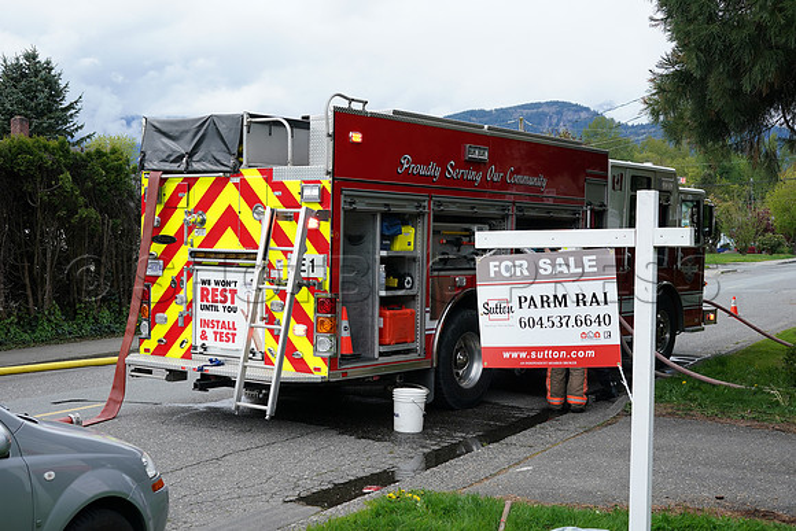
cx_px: 398
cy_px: 266
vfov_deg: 27.0
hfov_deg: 39.6
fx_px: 1106
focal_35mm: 50
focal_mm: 50
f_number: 7.1
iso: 500
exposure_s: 1/500
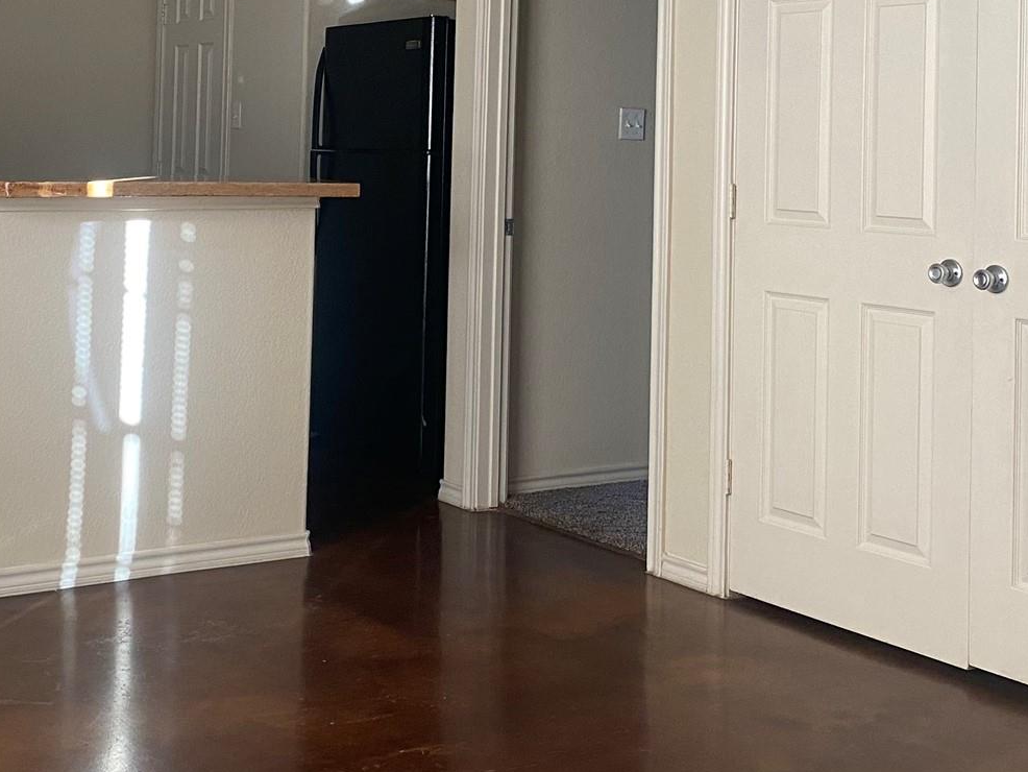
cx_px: 356
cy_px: 100
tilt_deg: +1.7
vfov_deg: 26.3
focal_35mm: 54
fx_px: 1604
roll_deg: -1.7
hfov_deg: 35.2
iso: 125
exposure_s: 1/73
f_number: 1.8
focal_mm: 4.25
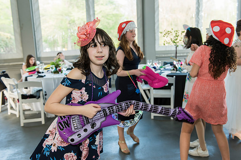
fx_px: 234
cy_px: 80
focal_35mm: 35
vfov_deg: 37.9
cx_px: 120
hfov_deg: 54.4
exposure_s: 1/160
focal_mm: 35
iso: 640
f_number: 4
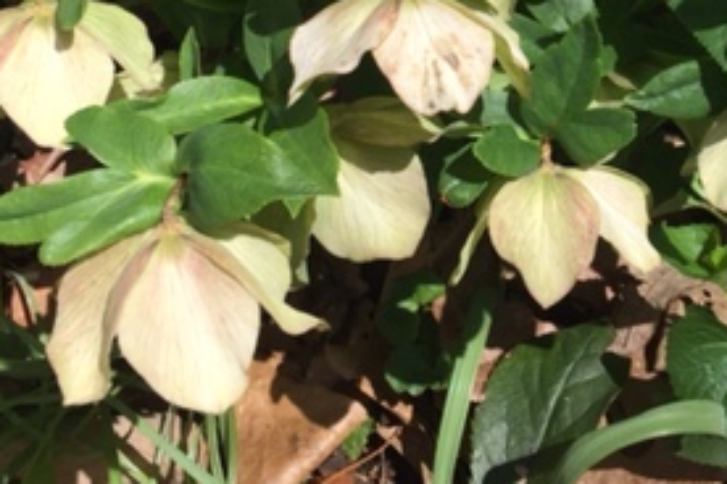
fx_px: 1414
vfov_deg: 18.7
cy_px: -58
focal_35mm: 70
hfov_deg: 28.4
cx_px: 545
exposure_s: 1/1163
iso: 32
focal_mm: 4.15
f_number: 2.2
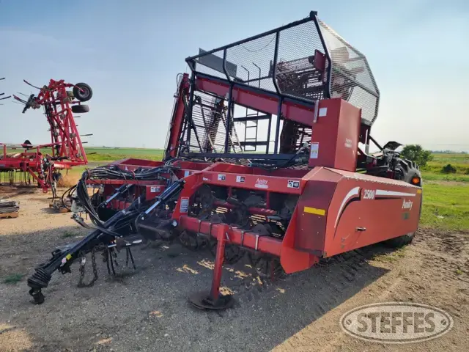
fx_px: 312
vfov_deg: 58.9
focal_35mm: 23
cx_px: 234
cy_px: 176
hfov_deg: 73.9
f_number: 1.8
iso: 12
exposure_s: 1/984
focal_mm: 6.4
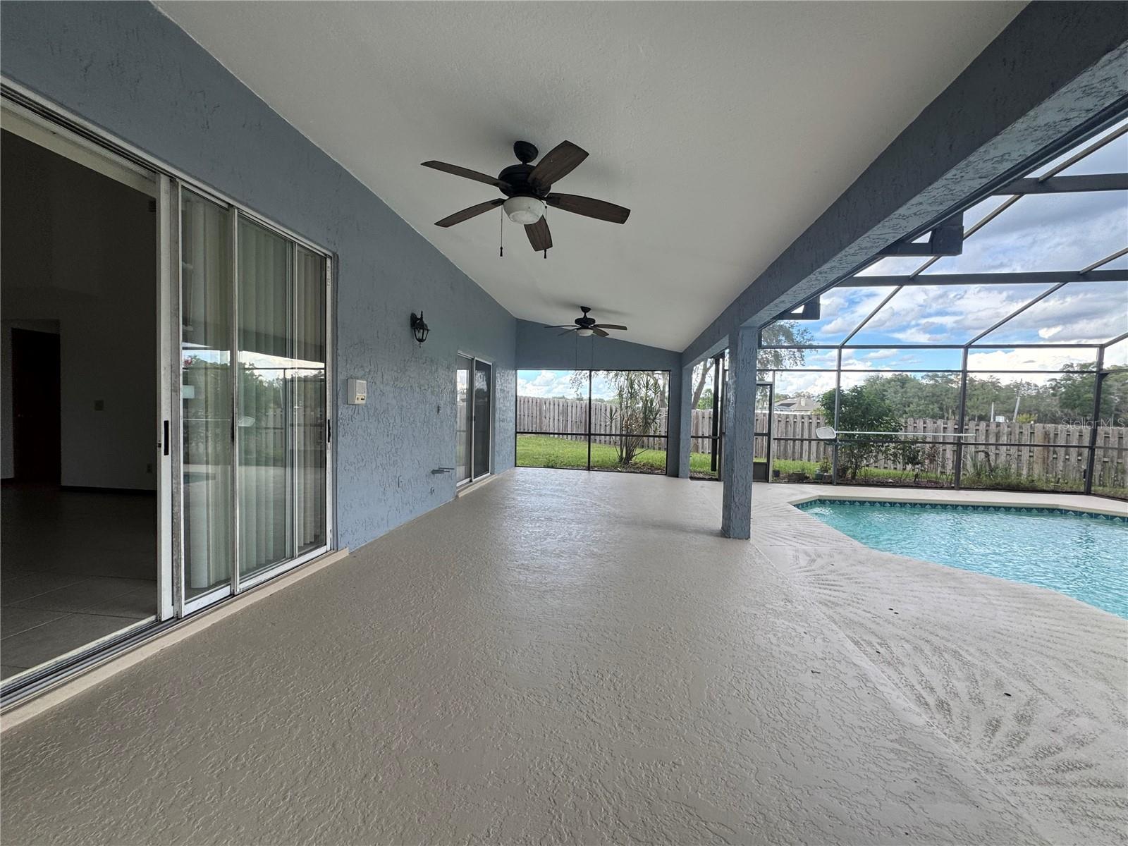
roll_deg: -1.5
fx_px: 456
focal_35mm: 14
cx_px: 564
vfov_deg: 85.7
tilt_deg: -4.4
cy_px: 423
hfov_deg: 102.1
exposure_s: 1/107
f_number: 2.2
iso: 40
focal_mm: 2.22
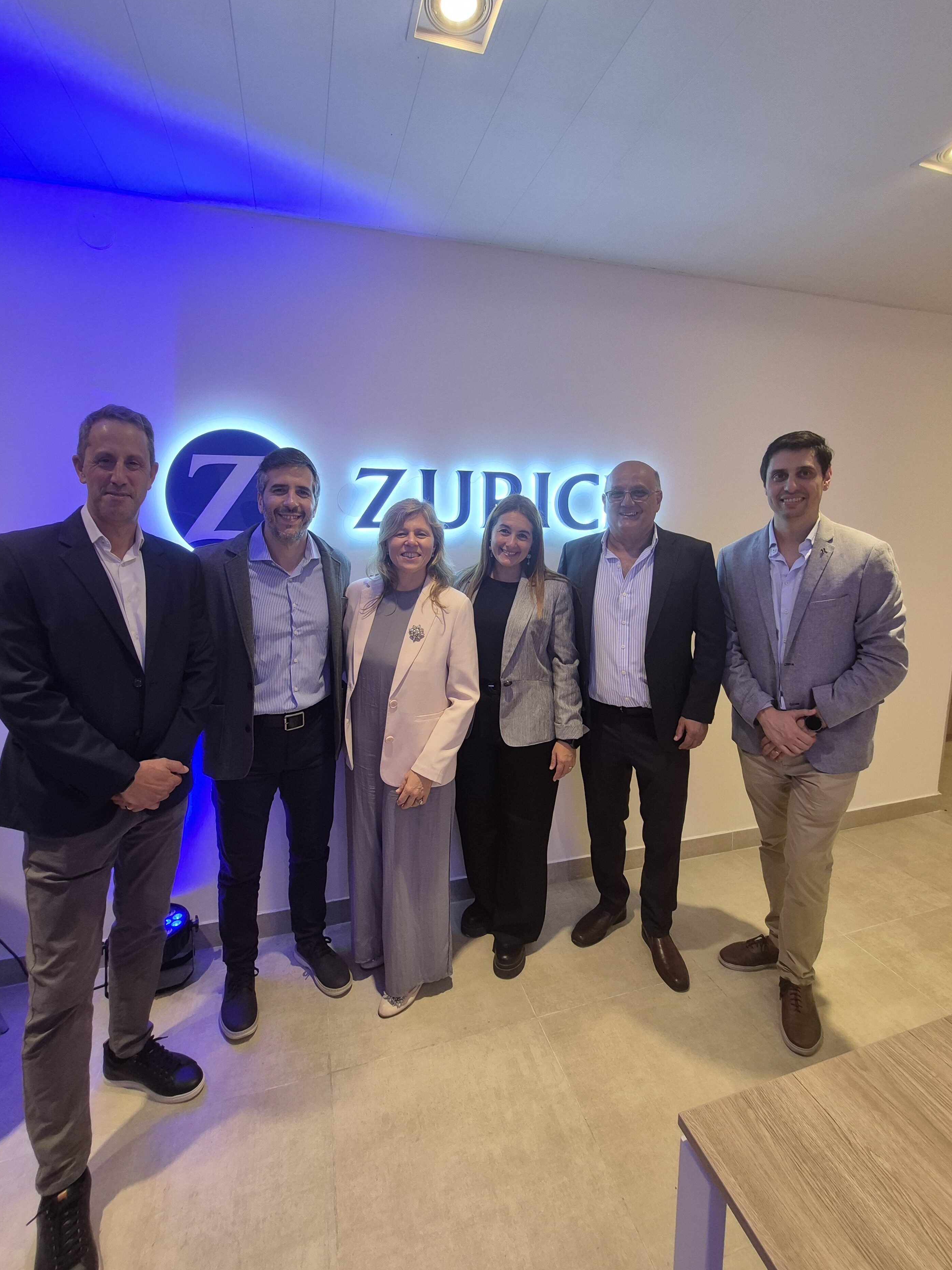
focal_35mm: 14
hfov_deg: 85.7
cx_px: 466
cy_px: 598
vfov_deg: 101.9
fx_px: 513
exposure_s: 1/50
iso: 80
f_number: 2.2
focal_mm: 1.74
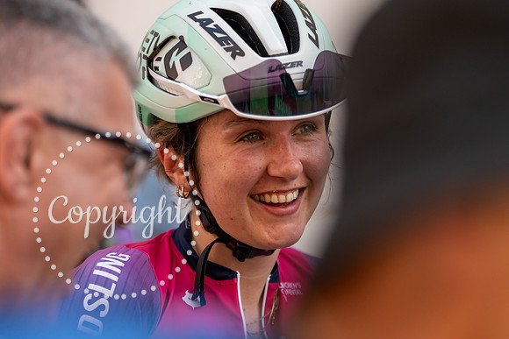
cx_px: 294
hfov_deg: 13.6
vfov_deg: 9.1
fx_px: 2127
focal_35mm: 150
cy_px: 168
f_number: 2.8
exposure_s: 1/2000
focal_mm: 130
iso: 800
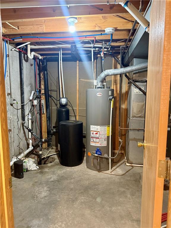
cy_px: 114
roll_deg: -0.7
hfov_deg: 56.8
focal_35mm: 24
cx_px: 86
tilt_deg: -6.7
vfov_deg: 71.6
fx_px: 158
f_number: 1.78
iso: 640
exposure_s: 1/40
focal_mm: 6.76
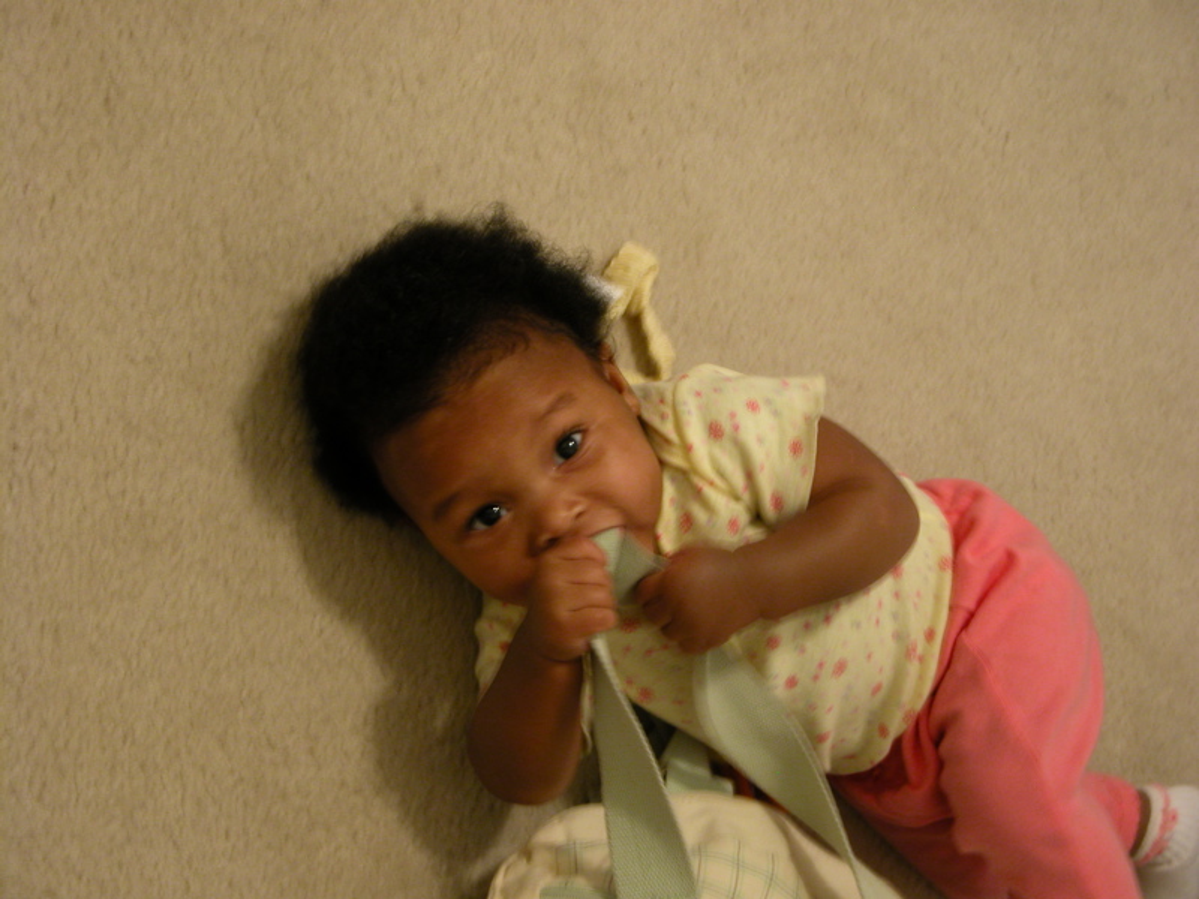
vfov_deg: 17.8
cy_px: 450
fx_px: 2875
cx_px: 600
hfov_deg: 23.6
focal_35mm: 83
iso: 134
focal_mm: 21
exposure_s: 1/4.1
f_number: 3.5
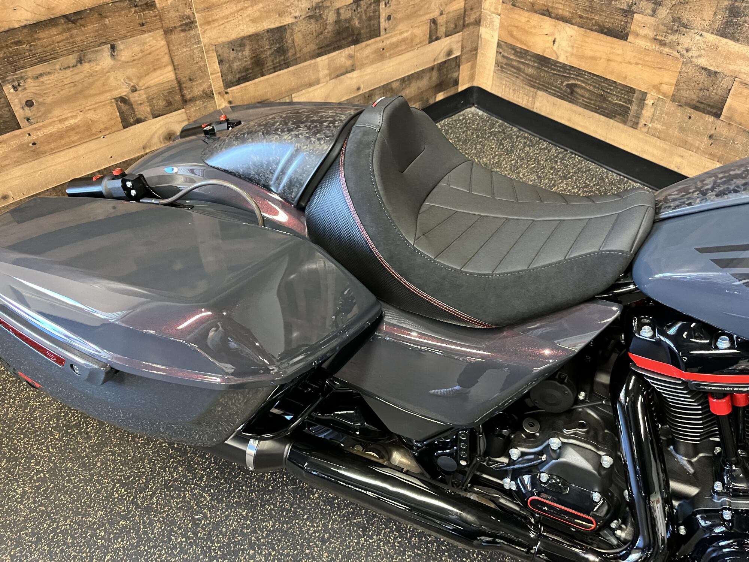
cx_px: 374
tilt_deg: -43.3
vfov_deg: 53.1
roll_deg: +2.8
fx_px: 563
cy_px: 281
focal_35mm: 26
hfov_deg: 67.3
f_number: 1.6
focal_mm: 5.1
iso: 500
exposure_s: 1/30
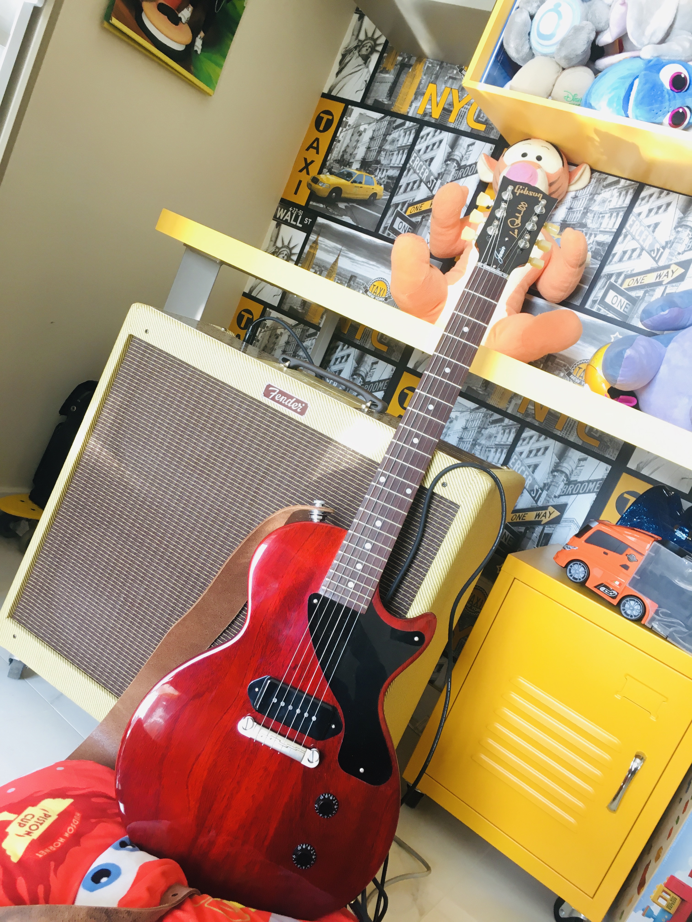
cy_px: 461
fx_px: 773
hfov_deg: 48.2
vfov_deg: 61.7
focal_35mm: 29
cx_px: 346
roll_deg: -23.0
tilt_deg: -9.9
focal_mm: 4.15
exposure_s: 1/33
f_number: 2.2
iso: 32
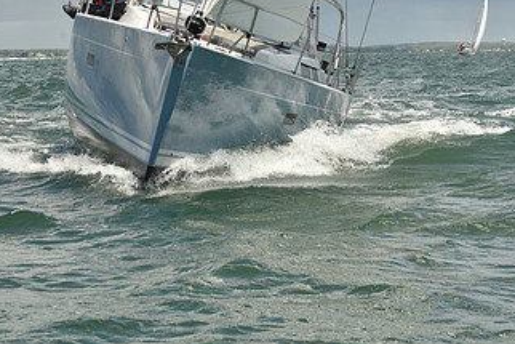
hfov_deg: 13.4
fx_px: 2190
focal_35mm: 153
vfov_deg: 8.9
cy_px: 38
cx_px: 250
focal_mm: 85
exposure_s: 1/800
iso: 320
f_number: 11
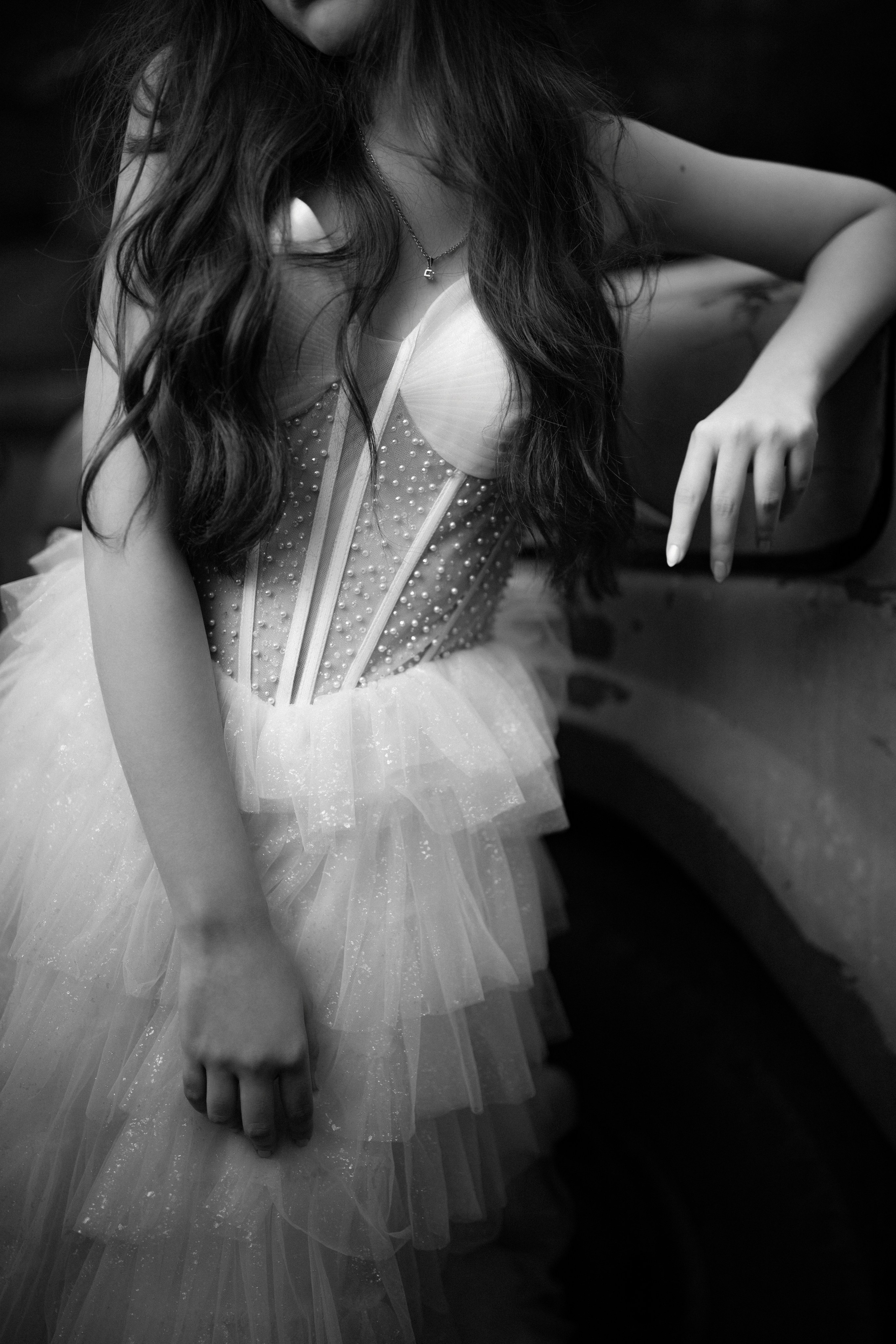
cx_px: 448
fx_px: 1307
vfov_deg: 54.4
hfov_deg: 37.9
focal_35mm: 35
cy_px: 672
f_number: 1.2
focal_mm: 35
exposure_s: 1/5000
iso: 125
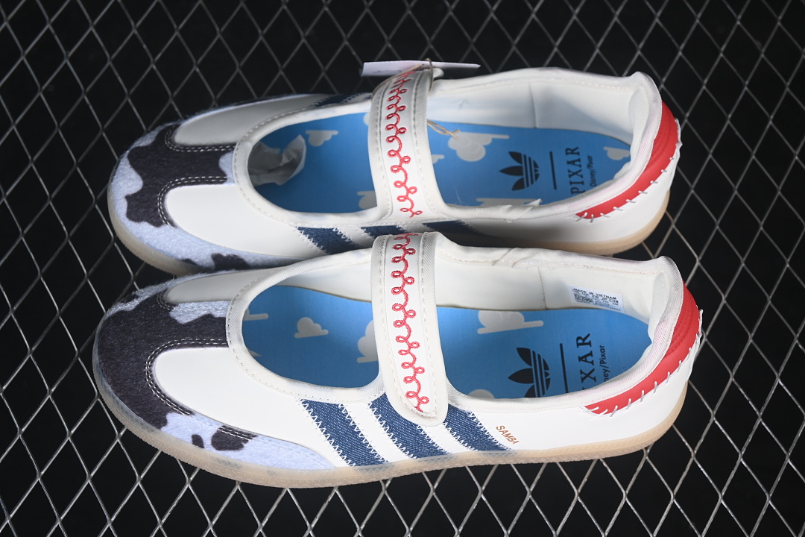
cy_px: 268
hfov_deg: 27.0
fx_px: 1677
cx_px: 402
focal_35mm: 75
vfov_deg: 18.2
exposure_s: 1/80
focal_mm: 50
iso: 160
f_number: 7.1
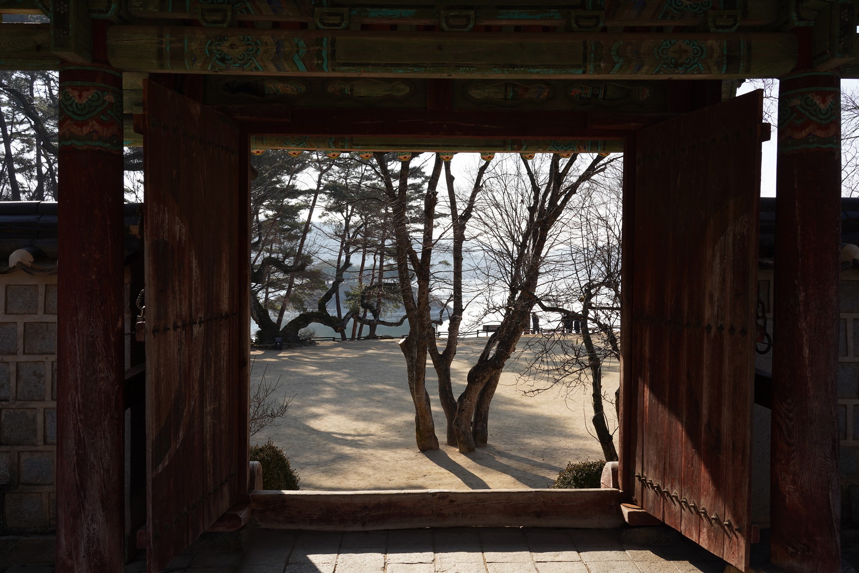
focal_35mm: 35
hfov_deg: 54.4
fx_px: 835
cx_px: 430
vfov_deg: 37.9
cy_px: 286
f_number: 10
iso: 100
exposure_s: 1/100
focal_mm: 35
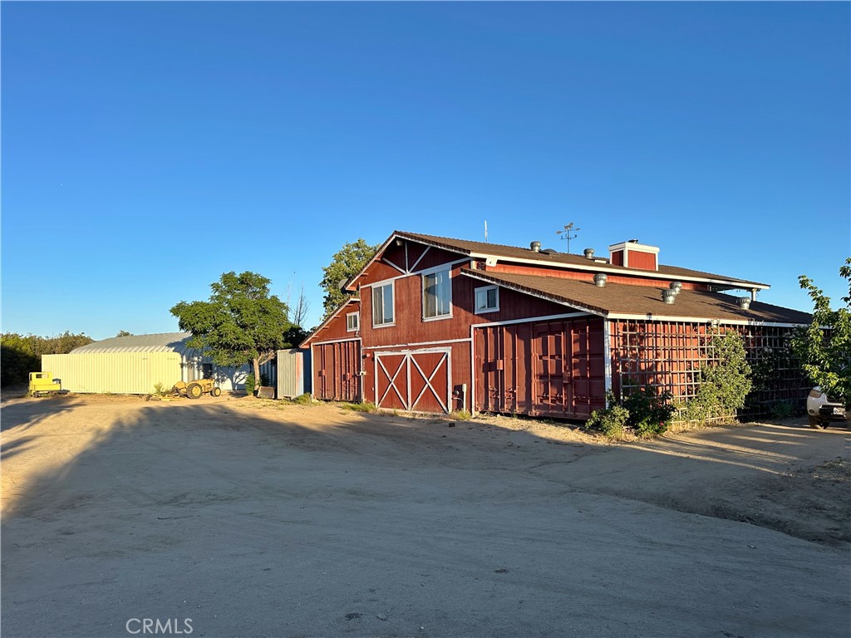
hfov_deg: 71.6
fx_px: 590
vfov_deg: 56.8
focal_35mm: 24
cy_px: 319
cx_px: 426
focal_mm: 6.86
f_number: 1.78
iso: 80
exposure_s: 1/2203
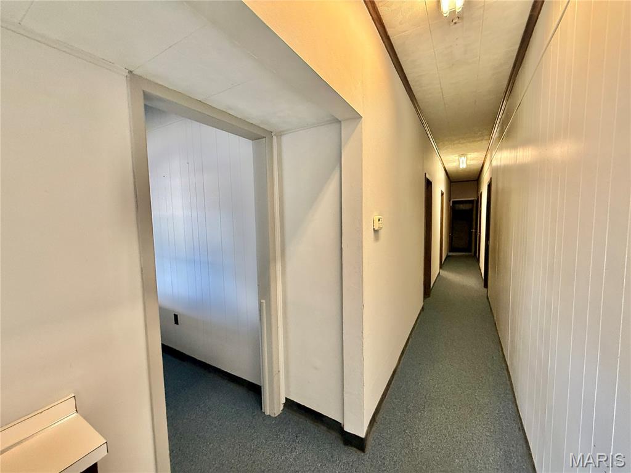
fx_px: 255
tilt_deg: -5.1
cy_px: 236
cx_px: 316
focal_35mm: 14
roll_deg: +1.0
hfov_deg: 102.1
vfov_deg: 85.7
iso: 400
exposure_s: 1/60
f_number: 2.2
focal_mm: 2.22
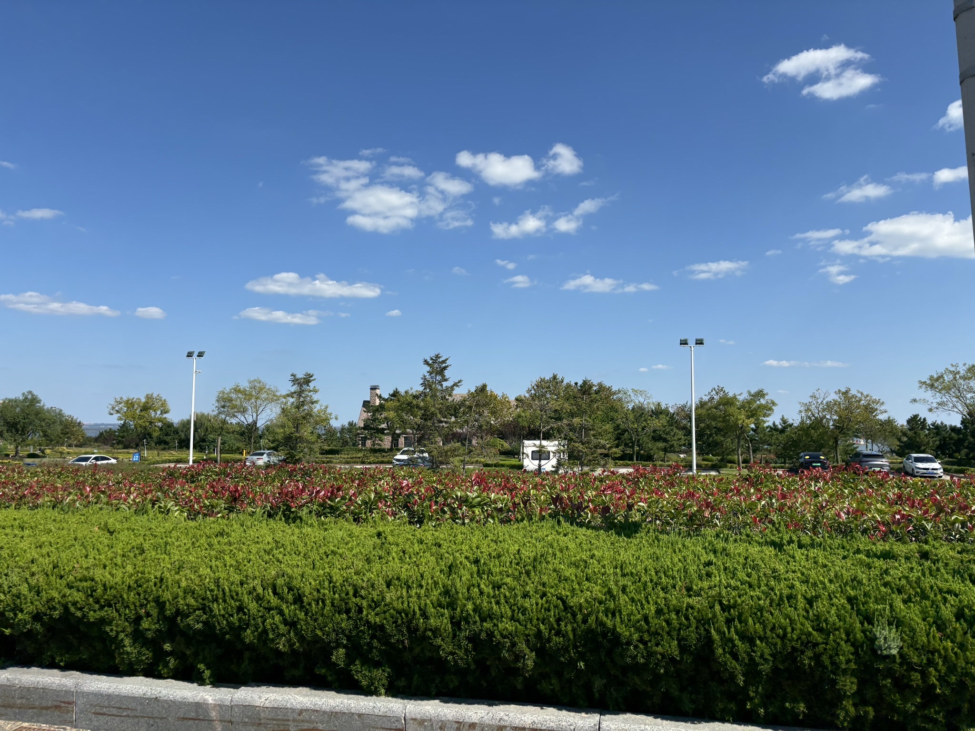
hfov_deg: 67.3
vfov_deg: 53.1
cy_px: 366
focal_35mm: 26
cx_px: 488
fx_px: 732
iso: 50
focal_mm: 5.96
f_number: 1.6
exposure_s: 1/3534
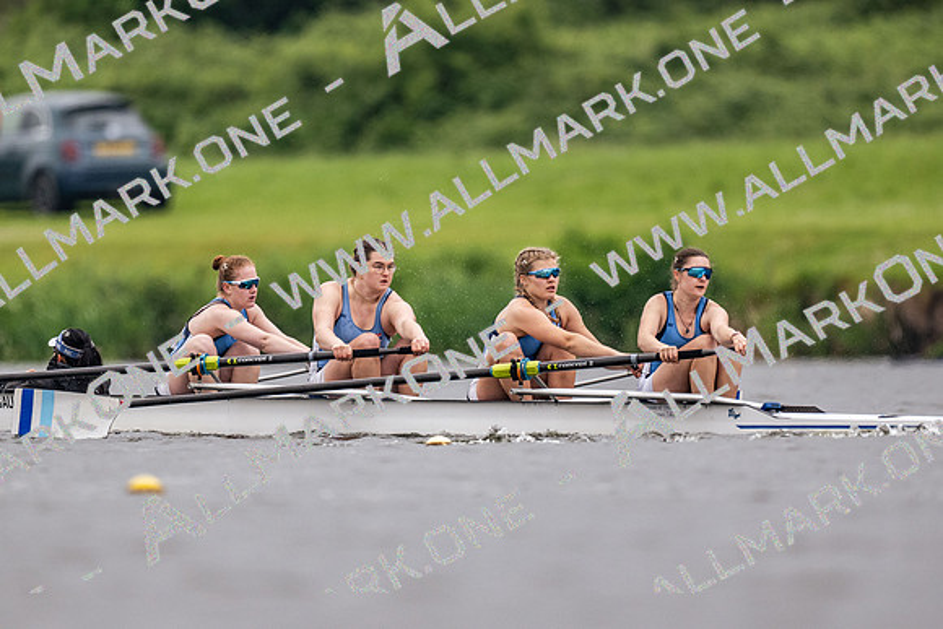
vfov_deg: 1.5
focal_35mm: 900
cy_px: 314
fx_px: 23592
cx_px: 472
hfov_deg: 2.3
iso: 800
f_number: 4
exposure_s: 1/2000
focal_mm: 600
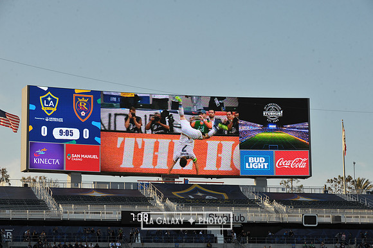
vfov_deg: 13.0
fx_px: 1087
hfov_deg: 19.5
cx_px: 186
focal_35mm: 105
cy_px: 124
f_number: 10
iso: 400
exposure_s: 1/400
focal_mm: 105
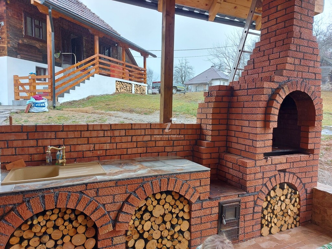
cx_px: 166
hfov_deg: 71.6
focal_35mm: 24
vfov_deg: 56.8
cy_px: 124
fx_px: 230
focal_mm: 5.23
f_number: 1.8
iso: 40
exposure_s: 1/50
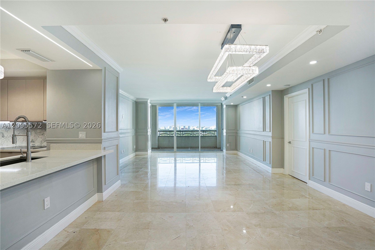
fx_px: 167
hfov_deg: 96.7
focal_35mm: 16
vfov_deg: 73.8
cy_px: 125
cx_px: 188
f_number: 8
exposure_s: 1/125
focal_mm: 16
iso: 400
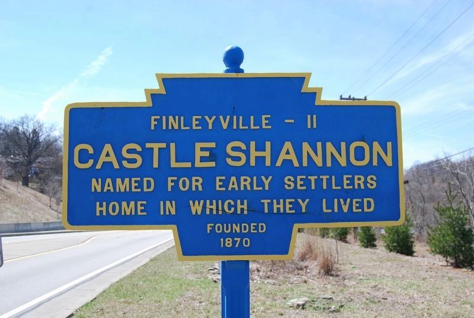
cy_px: 159
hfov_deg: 53.1
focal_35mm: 36
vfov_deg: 37.0
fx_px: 475
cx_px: 237
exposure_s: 1/200
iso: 100
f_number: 7.1
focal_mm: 24
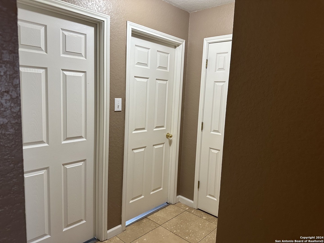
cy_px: 122
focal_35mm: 24
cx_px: 162
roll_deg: -2.9
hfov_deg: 71.6
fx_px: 225
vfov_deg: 56.8
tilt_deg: -6.8
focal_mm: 6.86
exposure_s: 1/60
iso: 250
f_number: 1.78
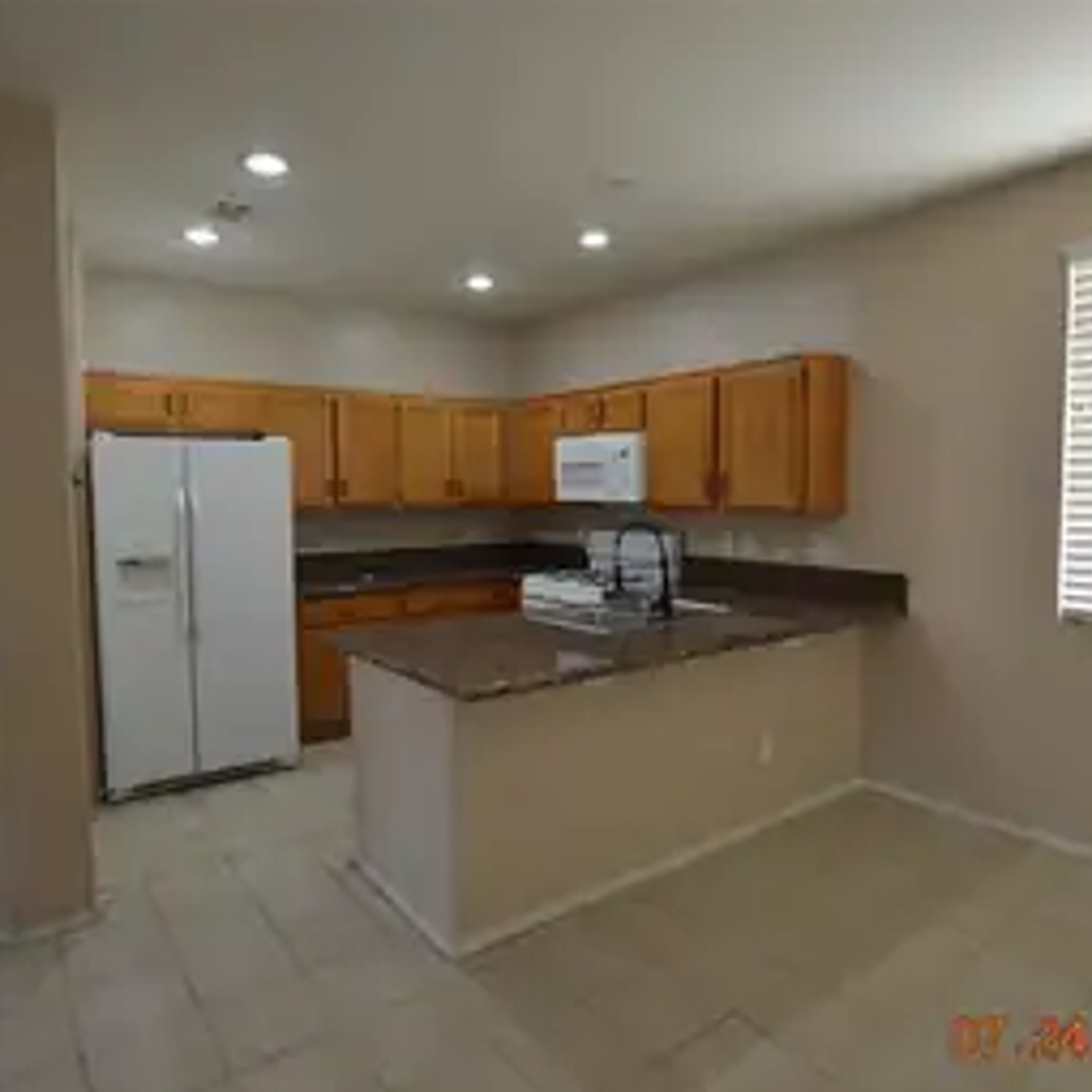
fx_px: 714
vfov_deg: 74.8
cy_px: 552
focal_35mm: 20
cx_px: 527
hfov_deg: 74.8
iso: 400
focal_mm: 10
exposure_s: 1/60
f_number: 4
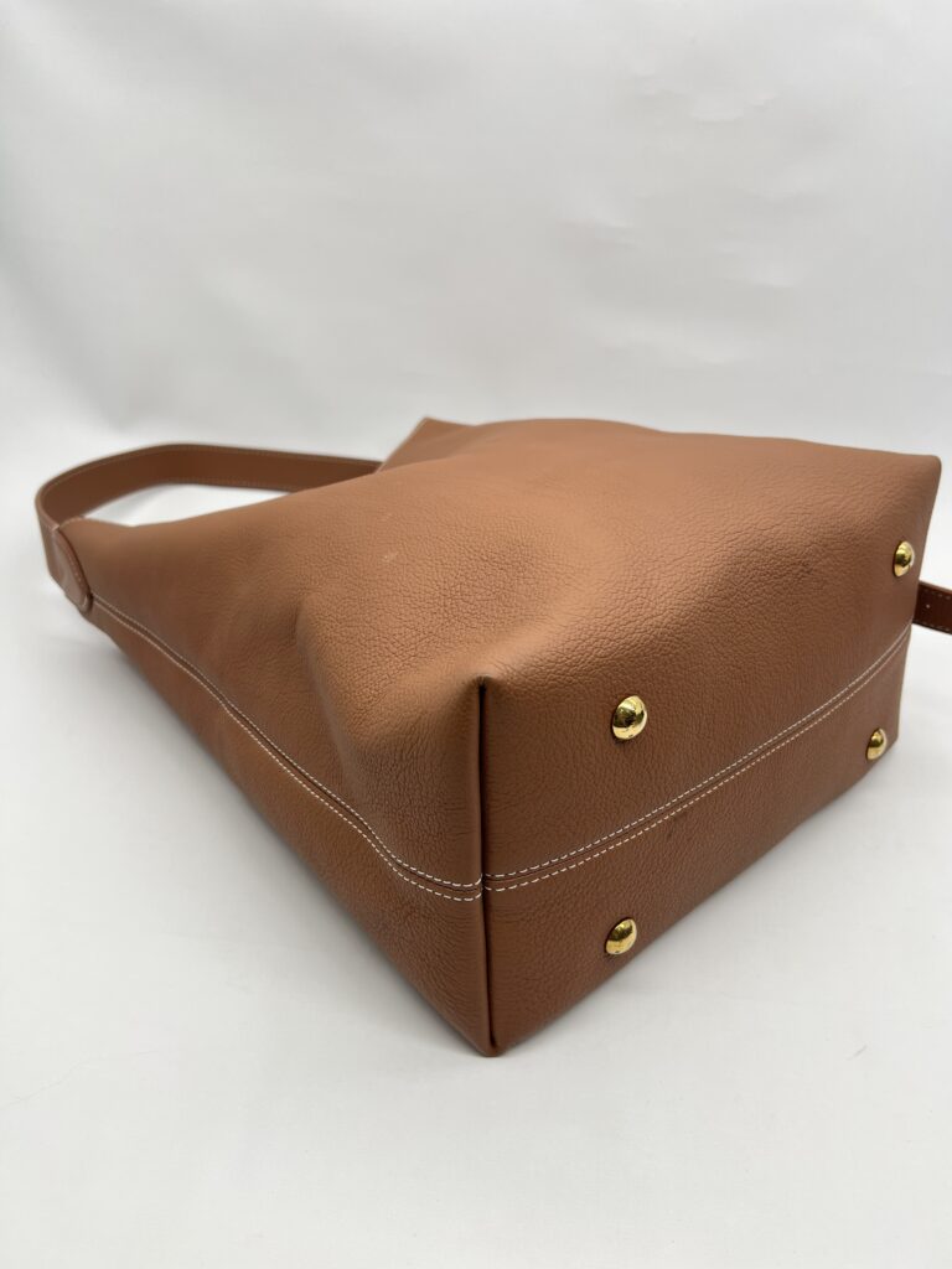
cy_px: 634
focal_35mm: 26
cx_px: 476
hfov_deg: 53.1
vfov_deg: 67.3
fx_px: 953
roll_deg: -2.2
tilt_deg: -30.5
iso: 32
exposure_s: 1/109
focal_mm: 5.7
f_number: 1.5
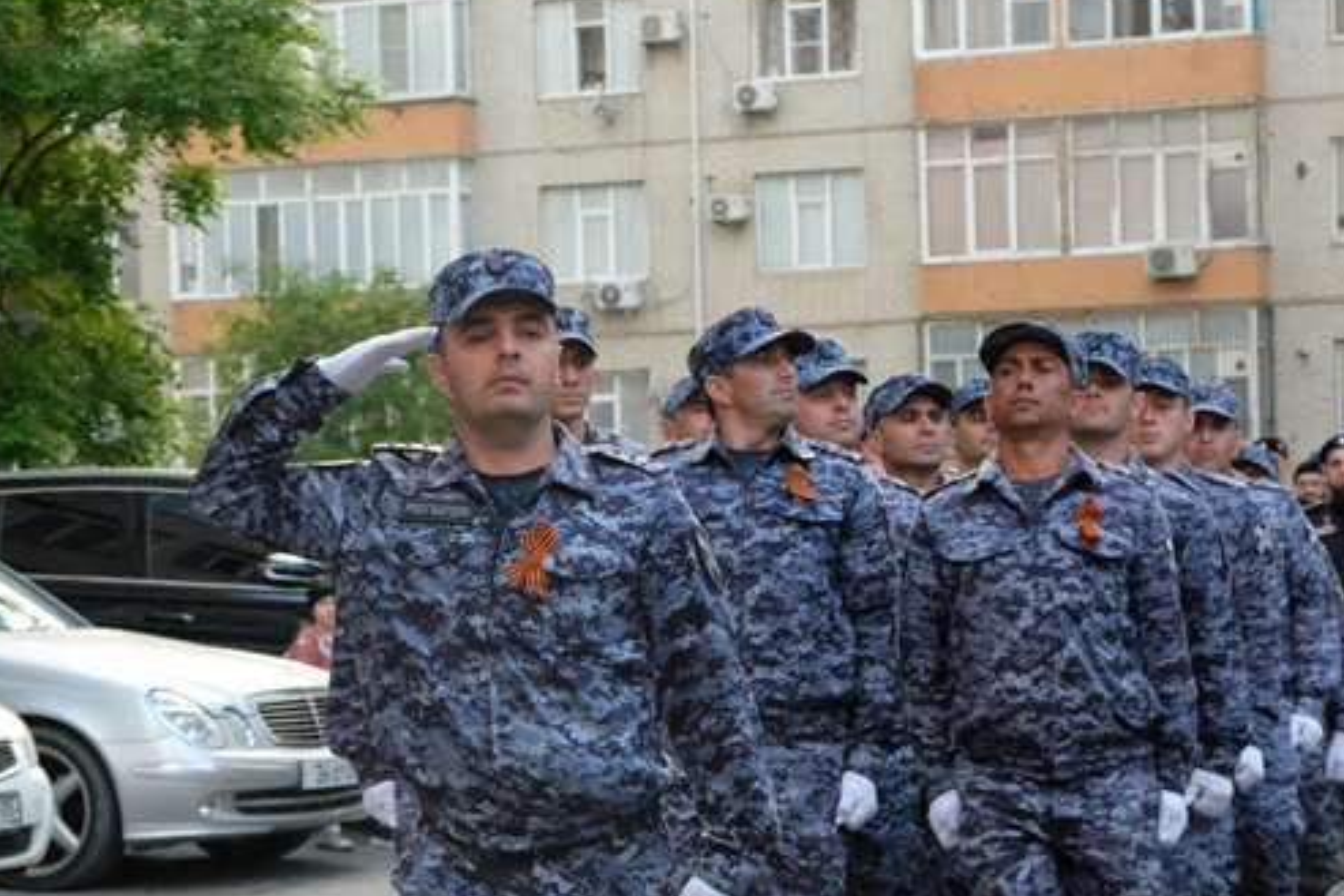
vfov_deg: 13.0
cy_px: 643
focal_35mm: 105
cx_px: 687
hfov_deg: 19.5
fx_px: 3921
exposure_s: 1/850
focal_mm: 46.3
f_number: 5.6
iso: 4000
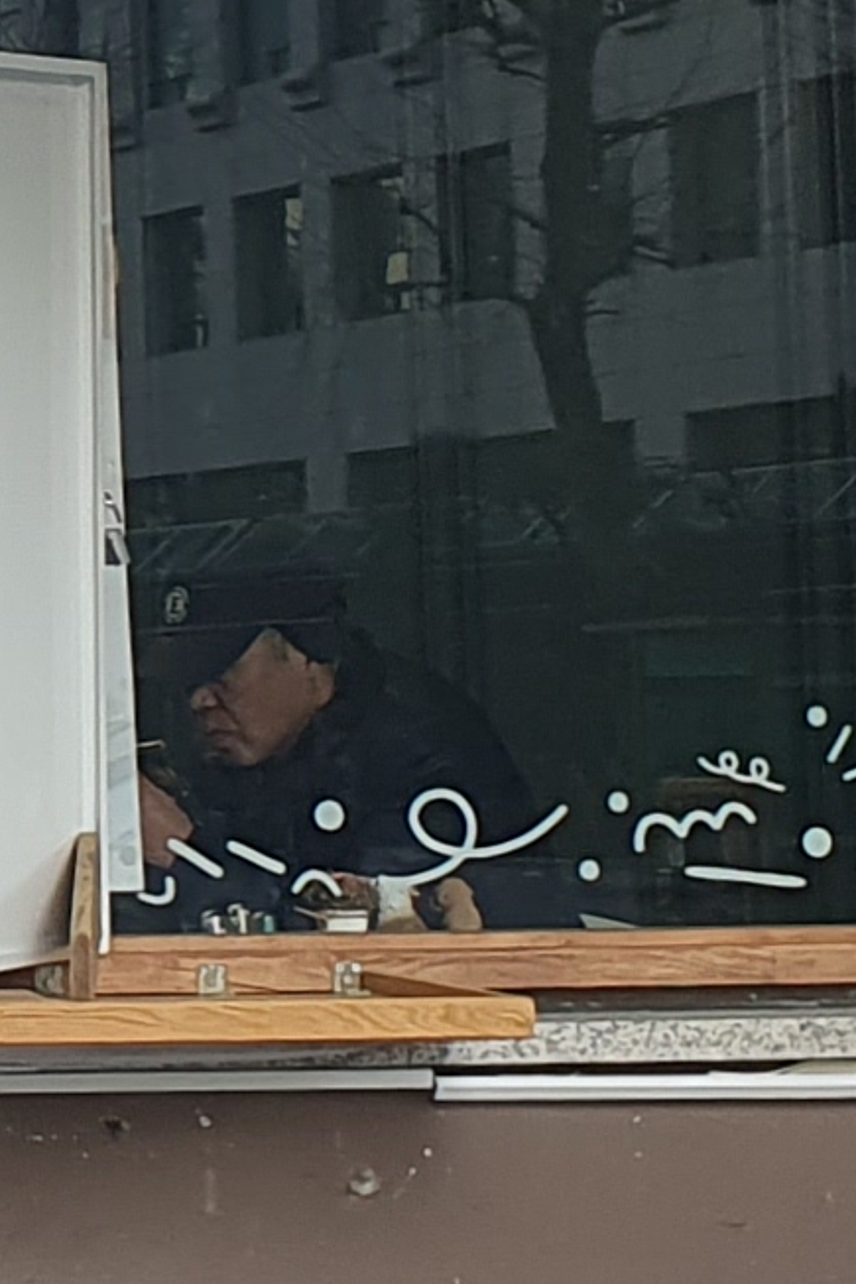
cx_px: -1240
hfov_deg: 7.6
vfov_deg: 12.3
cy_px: 315
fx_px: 5959
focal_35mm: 167
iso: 50
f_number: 2.4
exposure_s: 1/135
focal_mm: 4.32
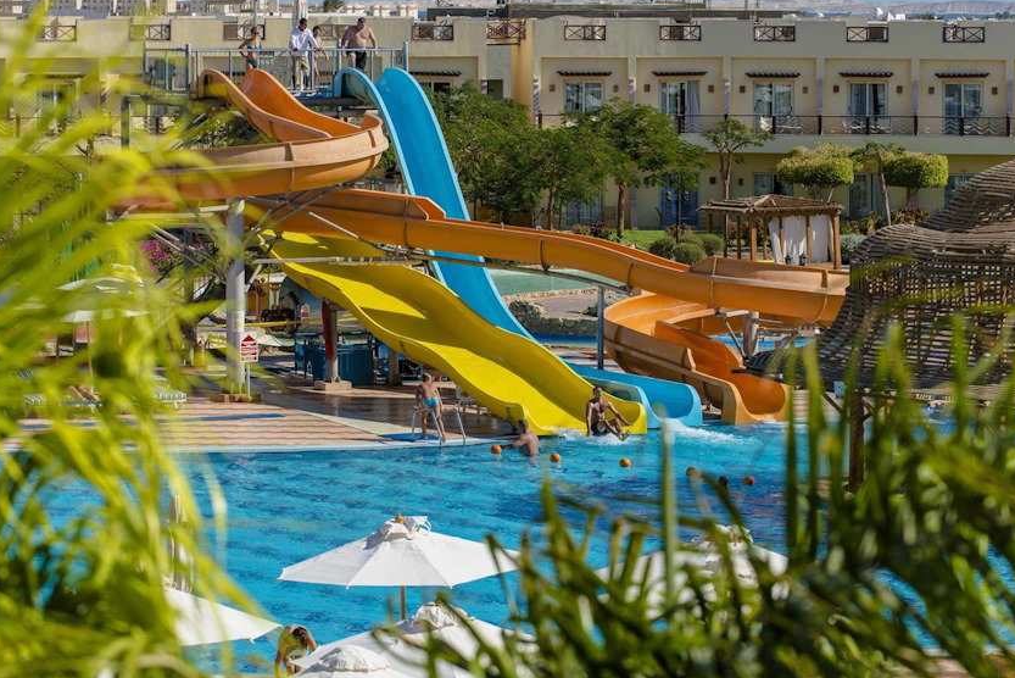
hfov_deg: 14.2
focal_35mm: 144
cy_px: 286
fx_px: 4061
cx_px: 506
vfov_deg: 9.5
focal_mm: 120
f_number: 5.6
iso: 100
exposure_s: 1/1000
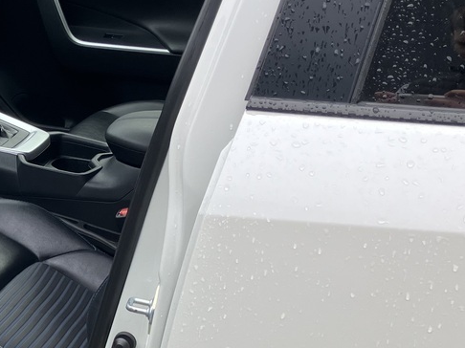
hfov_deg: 21.3
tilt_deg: -20.6
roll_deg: +0.7
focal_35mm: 83
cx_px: -146
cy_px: 252
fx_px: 1114
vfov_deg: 17.7
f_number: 1.8
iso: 32
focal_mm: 3.99
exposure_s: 1/298
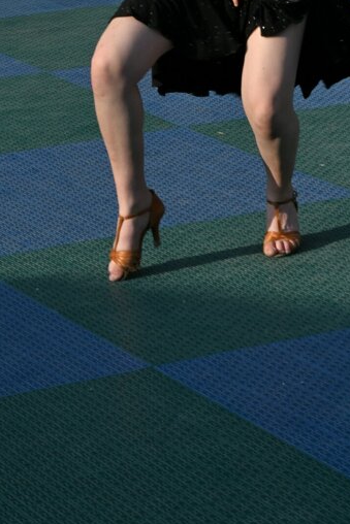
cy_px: -102
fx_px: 2754
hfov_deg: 7.3
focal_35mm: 189
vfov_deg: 10.7
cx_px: 305
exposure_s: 1/125
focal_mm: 70
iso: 200
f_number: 16
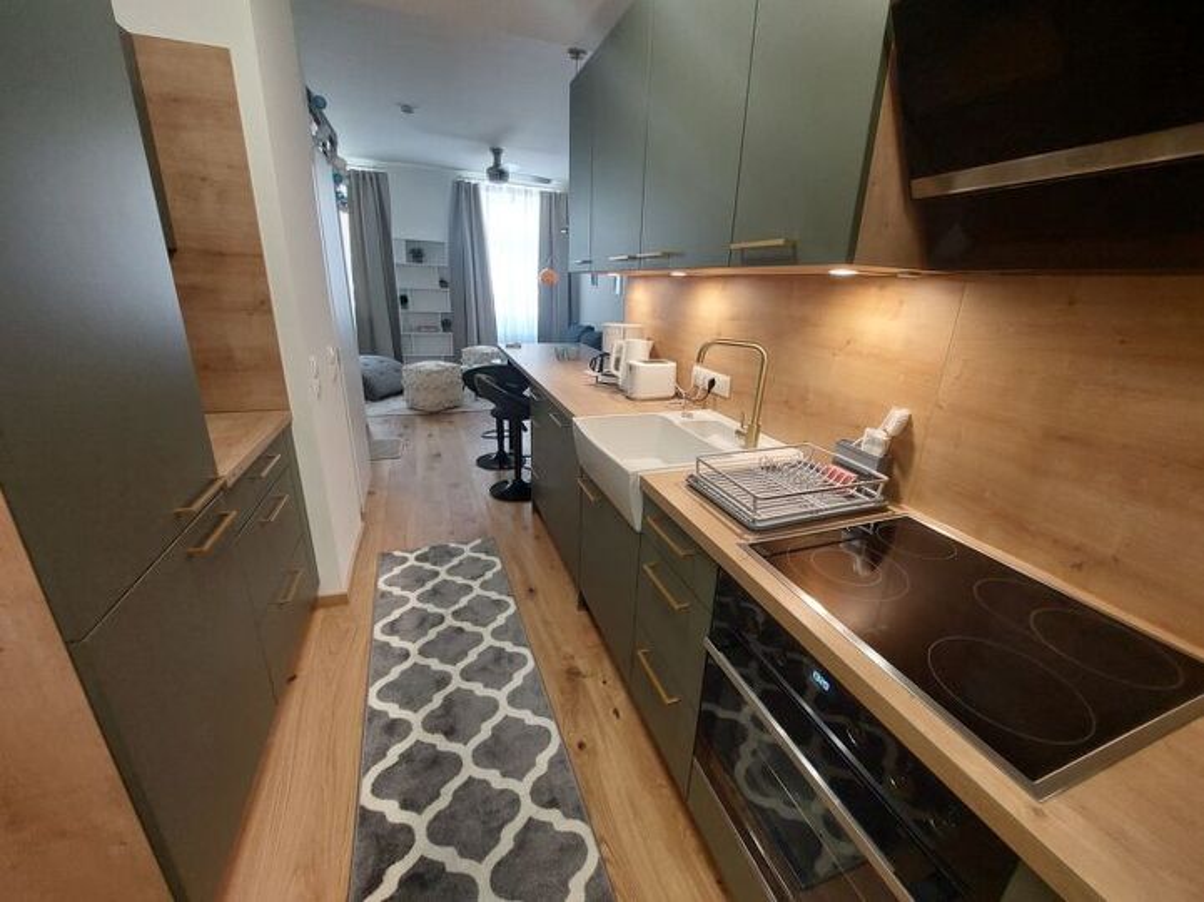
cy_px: 451
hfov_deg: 106.2
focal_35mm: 13
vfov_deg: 89.9
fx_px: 452
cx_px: 602
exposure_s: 1/50
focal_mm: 1.74
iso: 200
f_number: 2.2
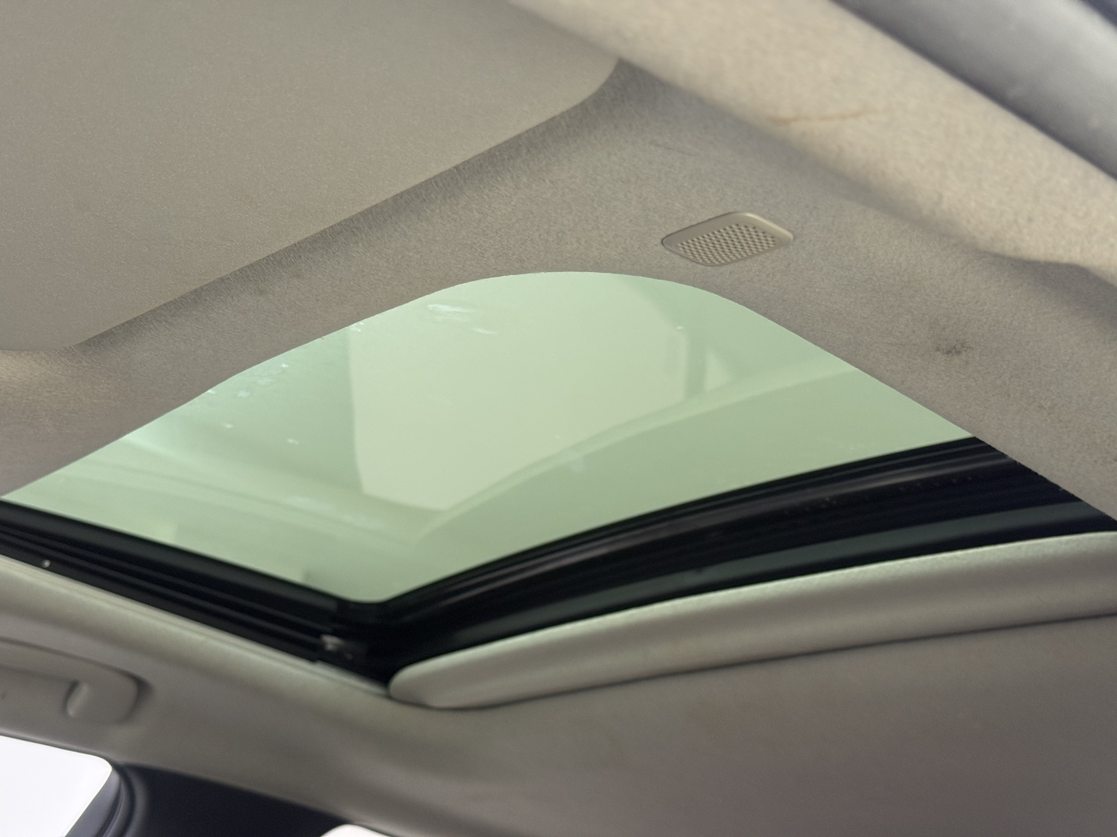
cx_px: 558
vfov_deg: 30.3
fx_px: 1549
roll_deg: -9.4
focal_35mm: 48
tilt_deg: +25.1
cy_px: 418
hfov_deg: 39.7
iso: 160
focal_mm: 6.76
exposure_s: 1/69
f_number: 1.78
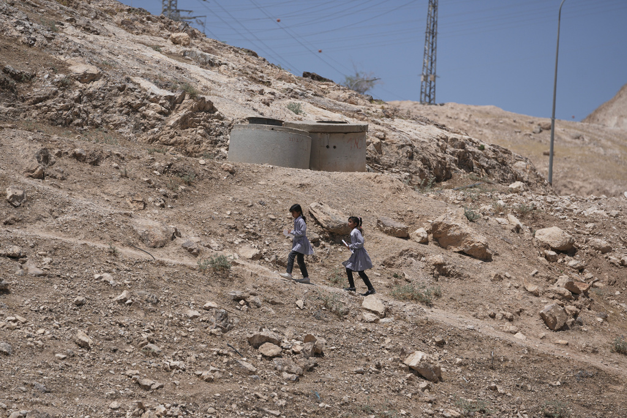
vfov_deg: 6.9
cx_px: 314
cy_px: 209
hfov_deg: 10.3
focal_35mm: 200
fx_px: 3482
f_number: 4.5
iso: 160
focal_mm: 200
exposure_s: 1/4000
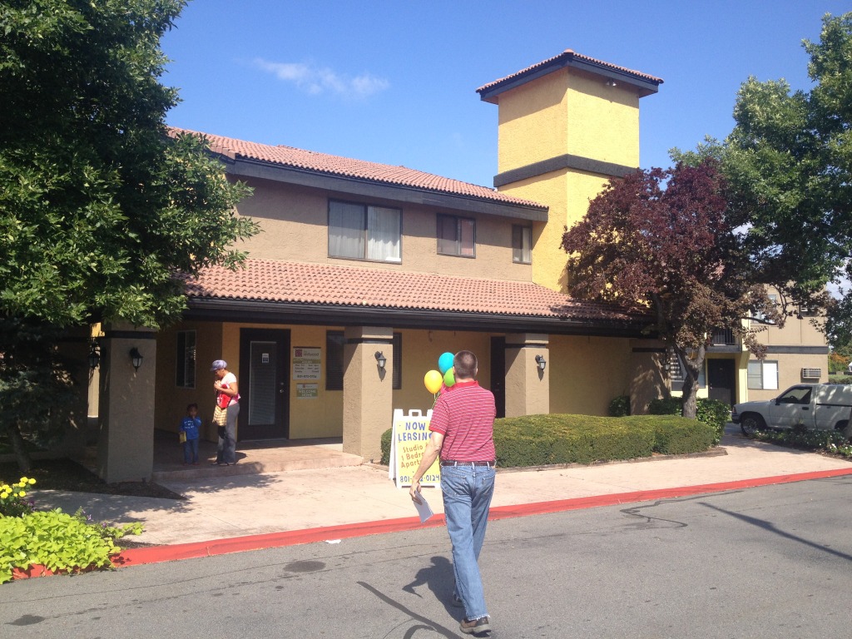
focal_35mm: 35
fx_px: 861
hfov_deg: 52.6
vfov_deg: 40.7
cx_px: 426
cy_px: 320
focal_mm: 4.28
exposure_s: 1/1151
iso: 50
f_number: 2.4
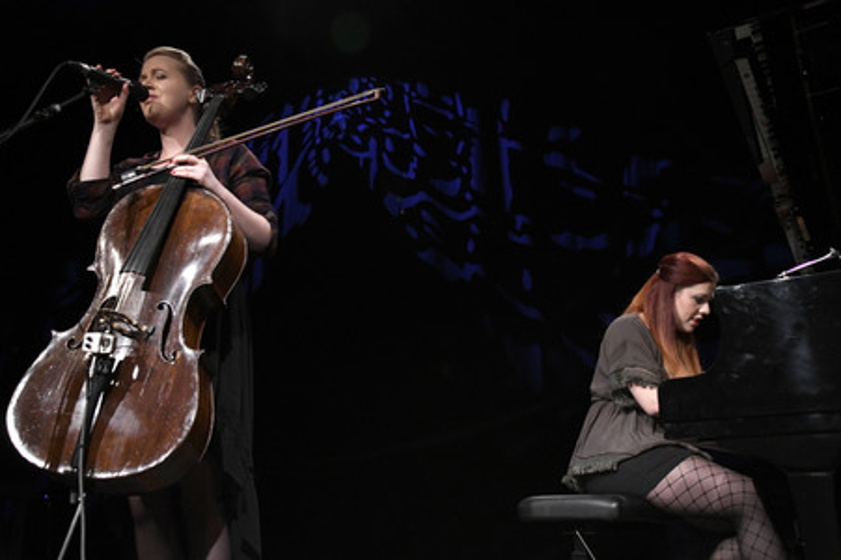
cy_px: 280
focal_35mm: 44
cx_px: 420
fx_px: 1027
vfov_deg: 30.5
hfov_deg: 44.5
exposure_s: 1/160
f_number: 6.3
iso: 3200
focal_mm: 44
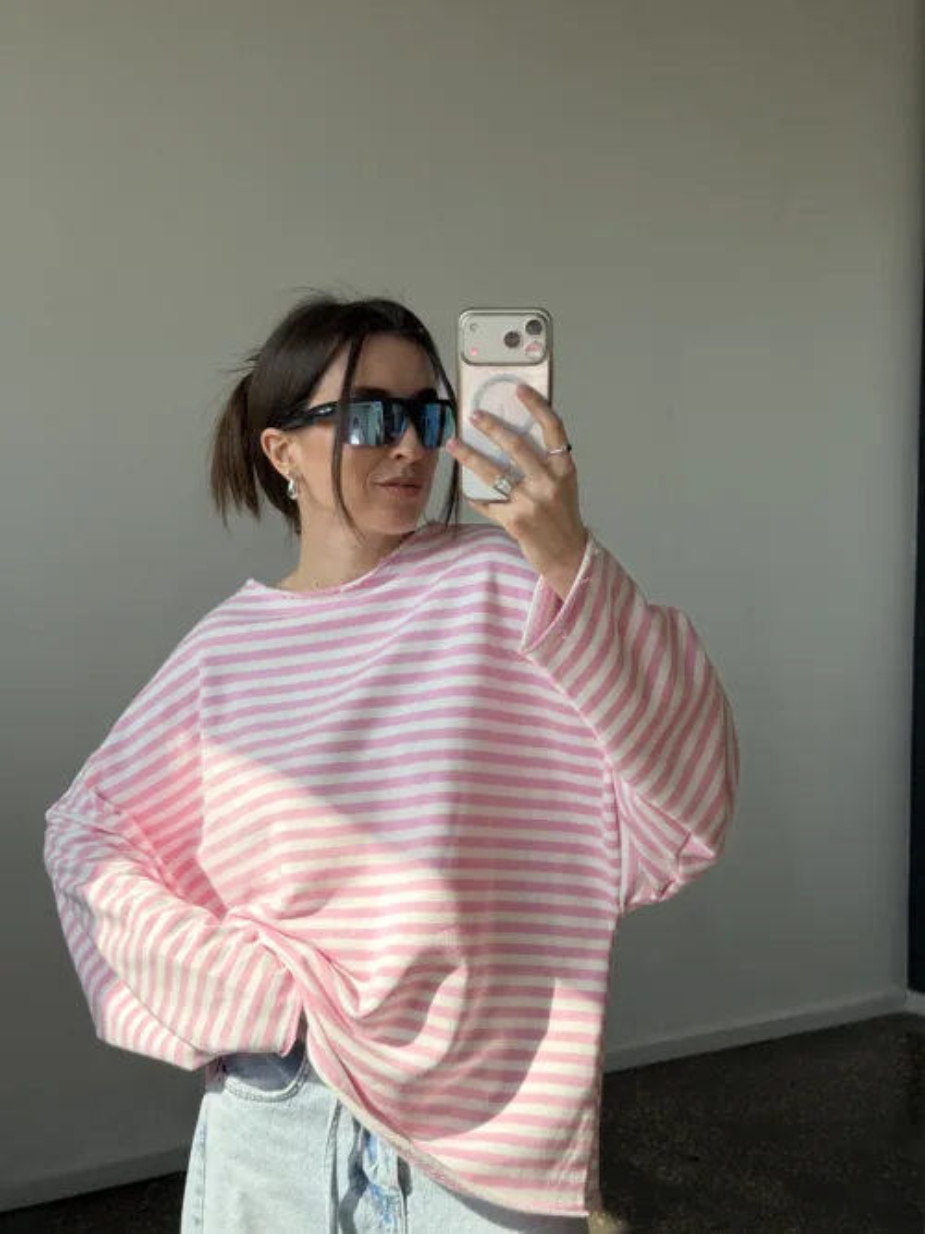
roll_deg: +1.8
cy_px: 617
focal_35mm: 48
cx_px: 462
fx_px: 1711
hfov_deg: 30.3
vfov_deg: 39.7
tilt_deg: -13.7
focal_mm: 6.76
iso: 80
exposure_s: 1/2088
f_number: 1.78
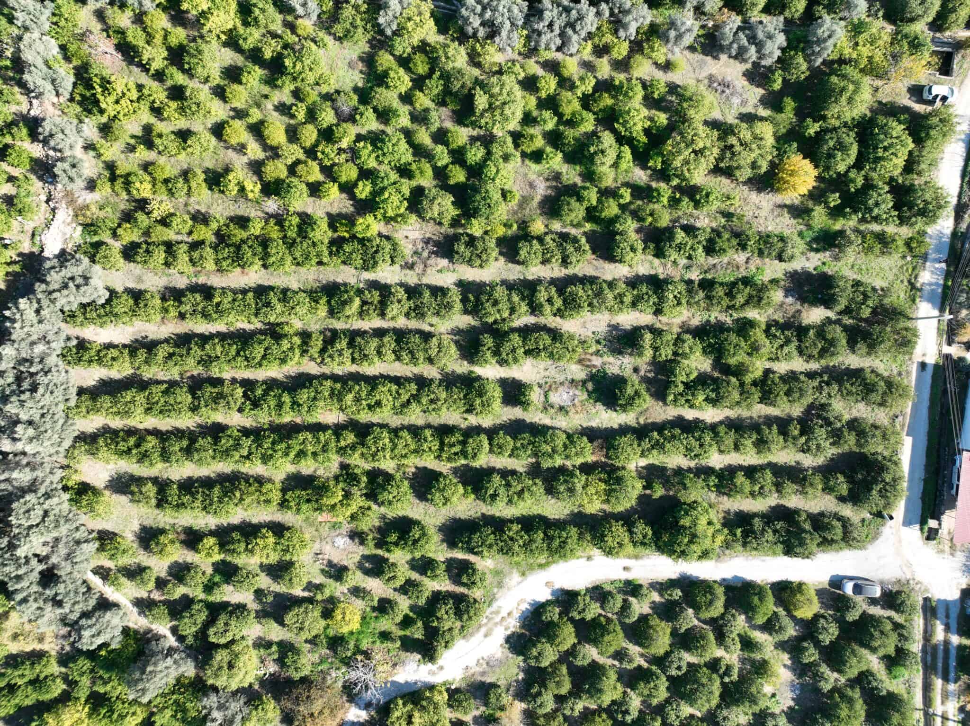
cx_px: 485
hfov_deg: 71.6
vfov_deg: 56.8
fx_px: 672
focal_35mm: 24
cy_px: 363
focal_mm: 12.29
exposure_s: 1/500
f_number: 2.8
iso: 100
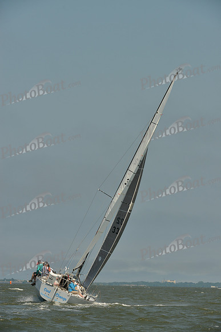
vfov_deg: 10.3
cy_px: 166
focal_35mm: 200
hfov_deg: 6.9
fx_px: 1840
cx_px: 110
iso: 400
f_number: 10
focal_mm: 200
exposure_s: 1/1250
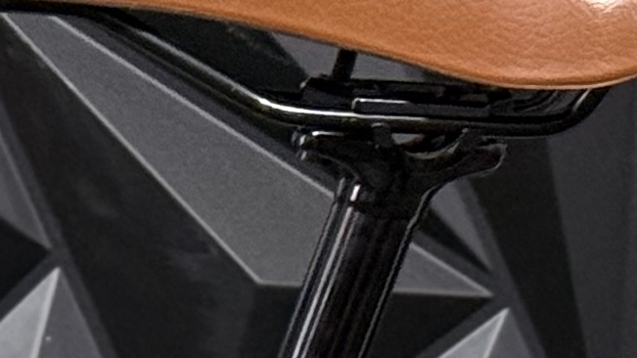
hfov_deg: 6.4
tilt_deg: -14.0
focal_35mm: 324
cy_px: 1252
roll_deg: +0.6
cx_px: -855
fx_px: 5472
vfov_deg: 3.6
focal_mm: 6.76
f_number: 1.78
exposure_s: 1/60
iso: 125
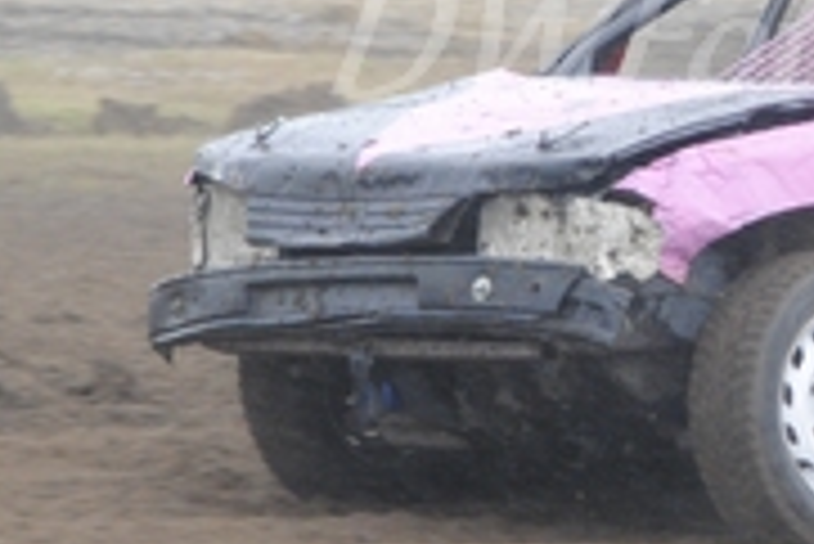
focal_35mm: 663
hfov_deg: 3.1
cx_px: 931
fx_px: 14997
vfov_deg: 2.1
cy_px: 40
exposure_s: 1/400
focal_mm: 125
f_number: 5.6
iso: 800
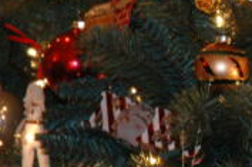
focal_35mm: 380
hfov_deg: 5.4
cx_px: 420
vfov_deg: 3.6
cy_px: 69
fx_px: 2653
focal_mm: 70
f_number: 4.5
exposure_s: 1/8
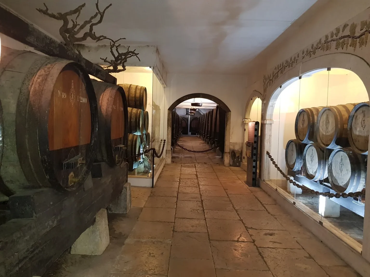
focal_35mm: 26
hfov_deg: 67.3
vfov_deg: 53.1
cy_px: 138
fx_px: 278
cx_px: 185
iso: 200
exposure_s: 1/10
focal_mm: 4.2
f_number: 1.7
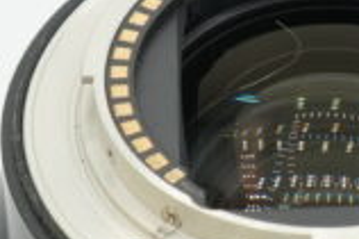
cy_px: 123
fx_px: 3746
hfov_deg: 5.5
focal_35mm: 376
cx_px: 300
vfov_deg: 3.6
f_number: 11
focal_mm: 66
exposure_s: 1/250
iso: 800
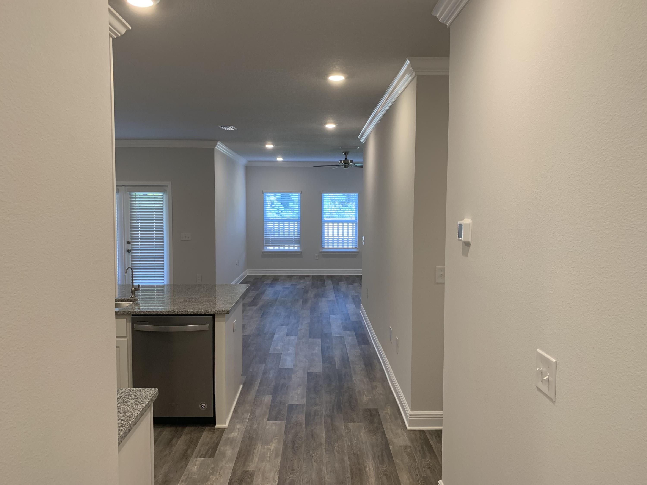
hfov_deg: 67.3
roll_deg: -1.2
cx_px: 324
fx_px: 486
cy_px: 242
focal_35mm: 26
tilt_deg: -3.2
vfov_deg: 53.1
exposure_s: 1/60
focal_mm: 4.25
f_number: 1.8
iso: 80
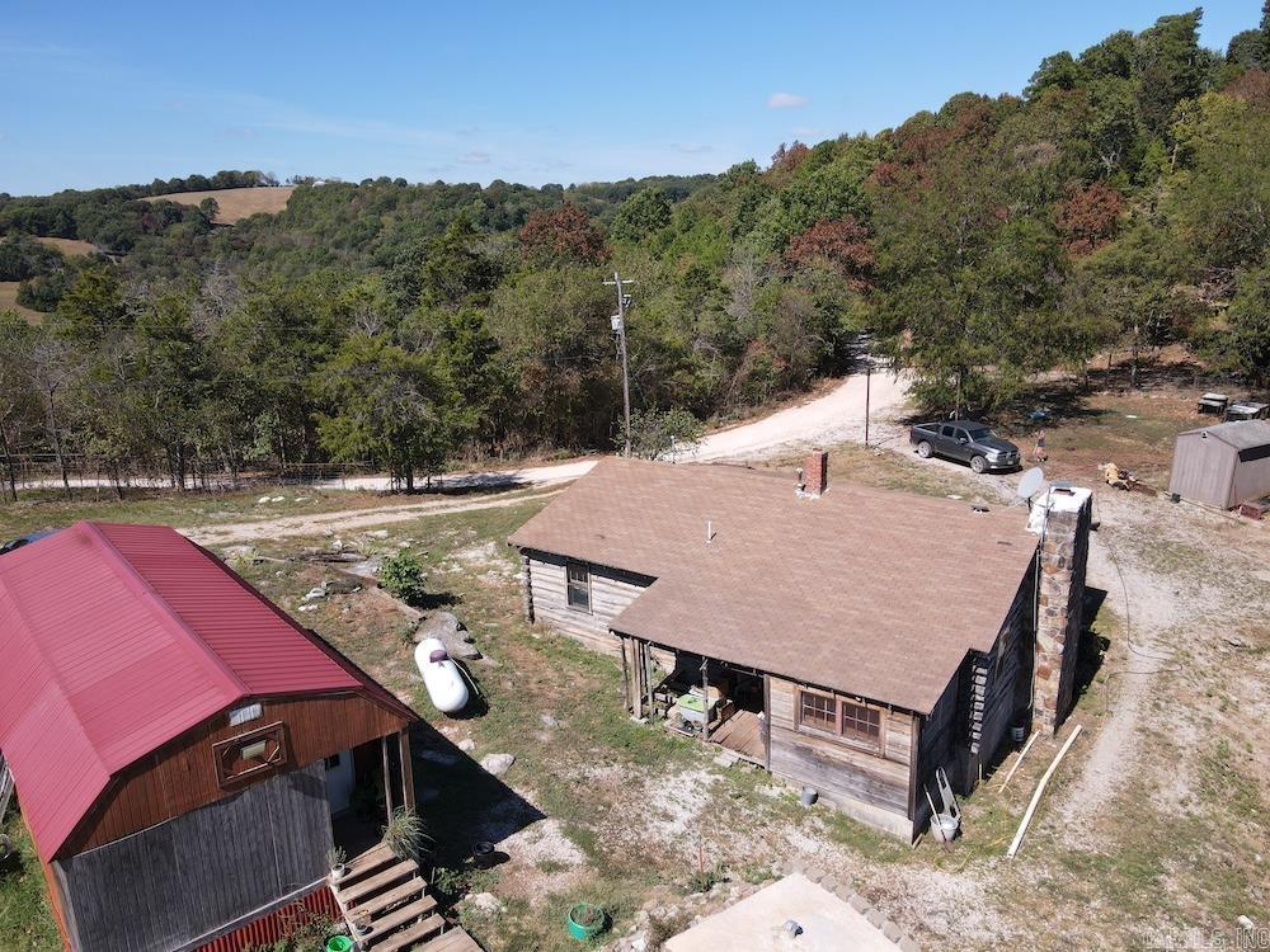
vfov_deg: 56.8
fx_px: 881
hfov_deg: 71.6
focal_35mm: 24
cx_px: 635
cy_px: 476
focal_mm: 4.5
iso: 100
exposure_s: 1/40
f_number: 2.8
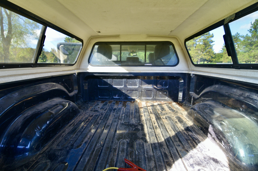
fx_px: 118
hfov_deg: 95.1
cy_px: 86
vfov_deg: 71.8
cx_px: 129
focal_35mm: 16
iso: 400
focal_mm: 11
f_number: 5
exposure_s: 1/100
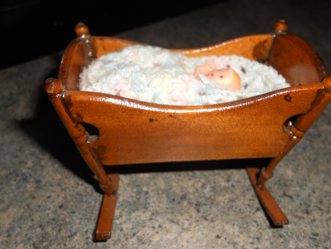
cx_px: 169
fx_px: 316
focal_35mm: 33
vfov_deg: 42.9
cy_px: 127
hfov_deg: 55.4
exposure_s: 1/25
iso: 80
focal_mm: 5.8
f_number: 8.8
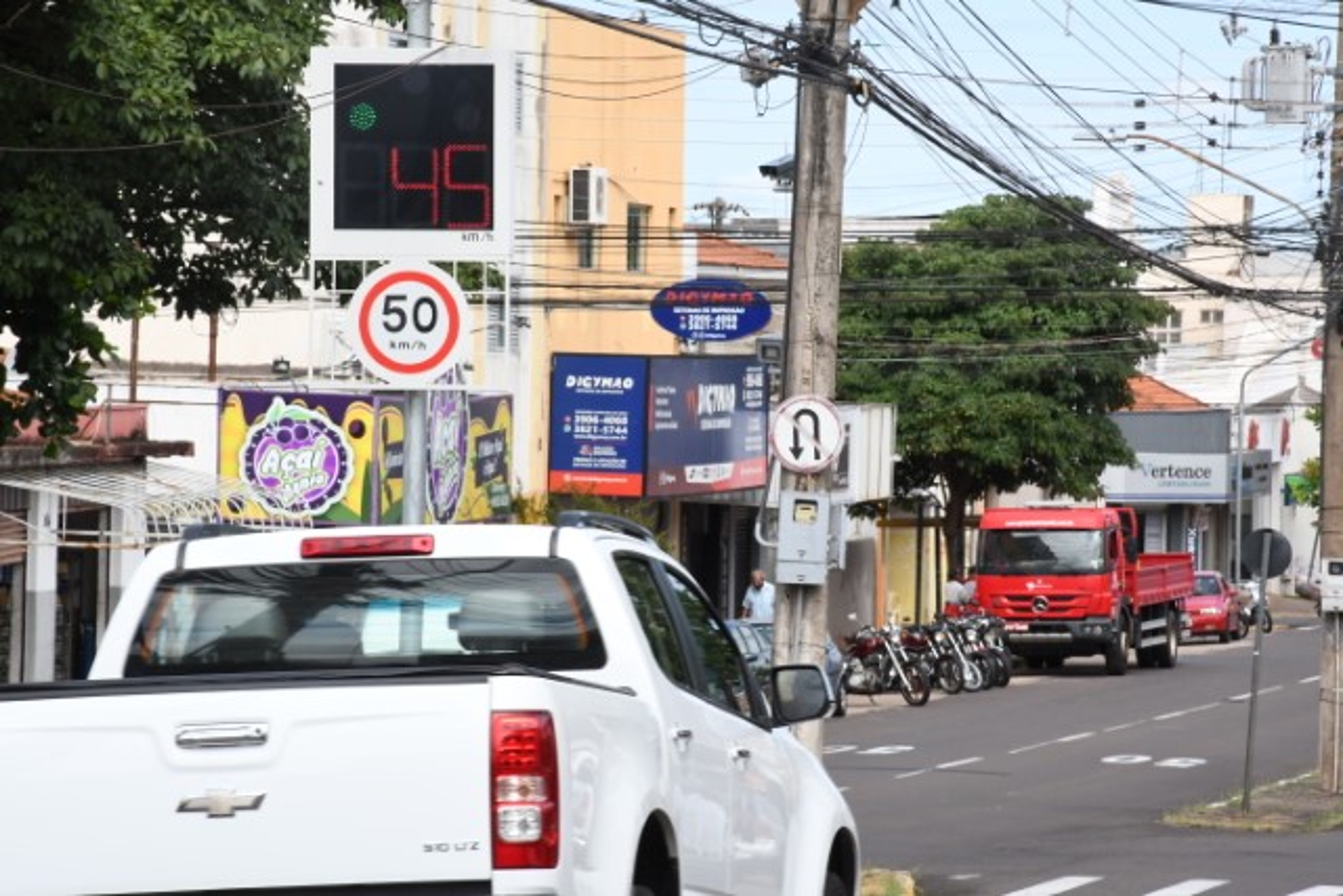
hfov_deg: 10.5
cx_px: 672
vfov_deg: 7.0
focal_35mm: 195
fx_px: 7276
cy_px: 448
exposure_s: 1/250
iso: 800
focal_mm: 130
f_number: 20
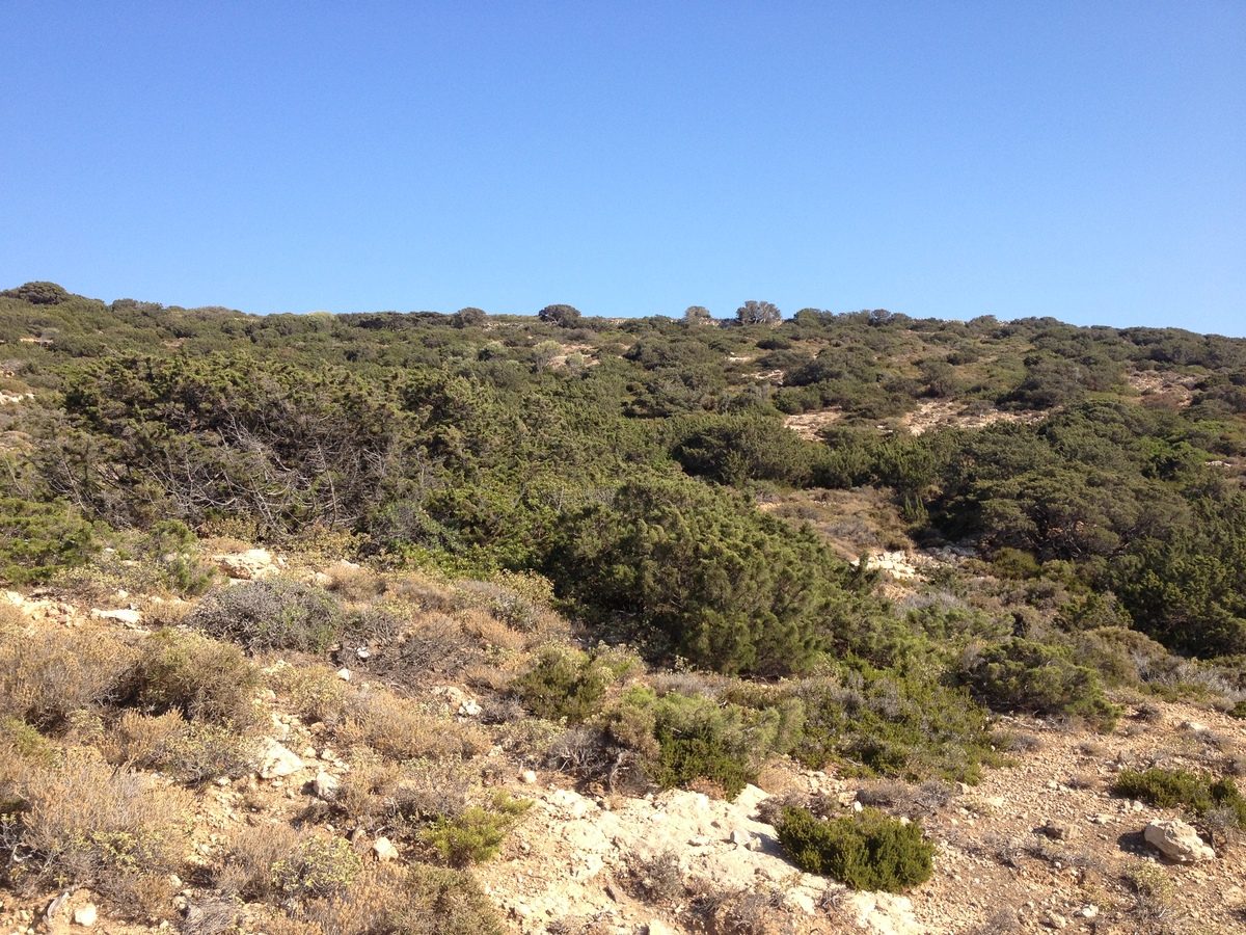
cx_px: 623
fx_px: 1260
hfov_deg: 52.6
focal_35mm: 35
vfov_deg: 40.7
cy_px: 468
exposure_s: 1/920
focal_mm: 4.28
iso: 50
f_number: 2.4
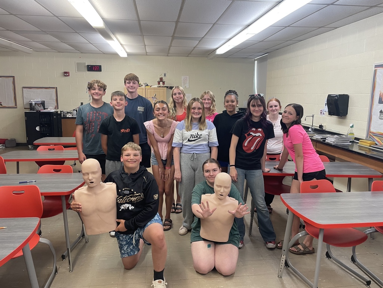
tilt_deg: -9.3
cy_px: 144
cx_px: 192
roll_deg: -0.3
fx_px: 288
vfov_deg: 53.1
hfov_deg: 67.3
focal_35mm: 26
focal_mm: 4.2
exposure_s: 1/60
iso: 100
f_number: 1.6
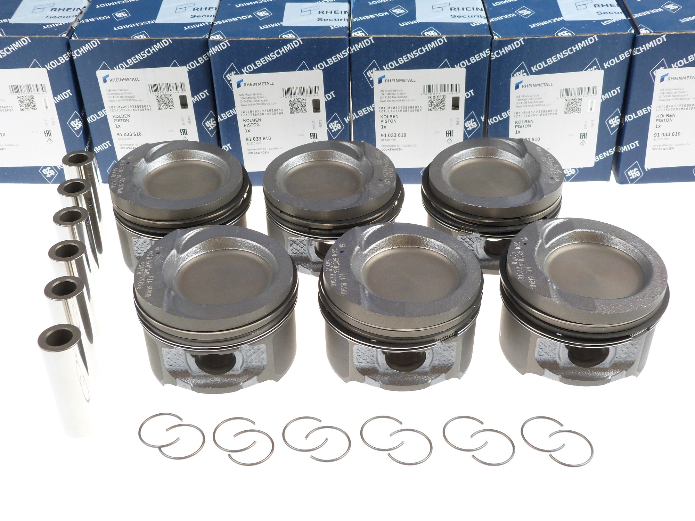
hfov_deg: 49.0
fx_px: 763
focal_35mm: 38
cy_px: 260
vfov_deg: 37.7
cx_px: 348
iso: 160
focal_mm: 6.8
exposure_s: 1/60
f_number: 3.1
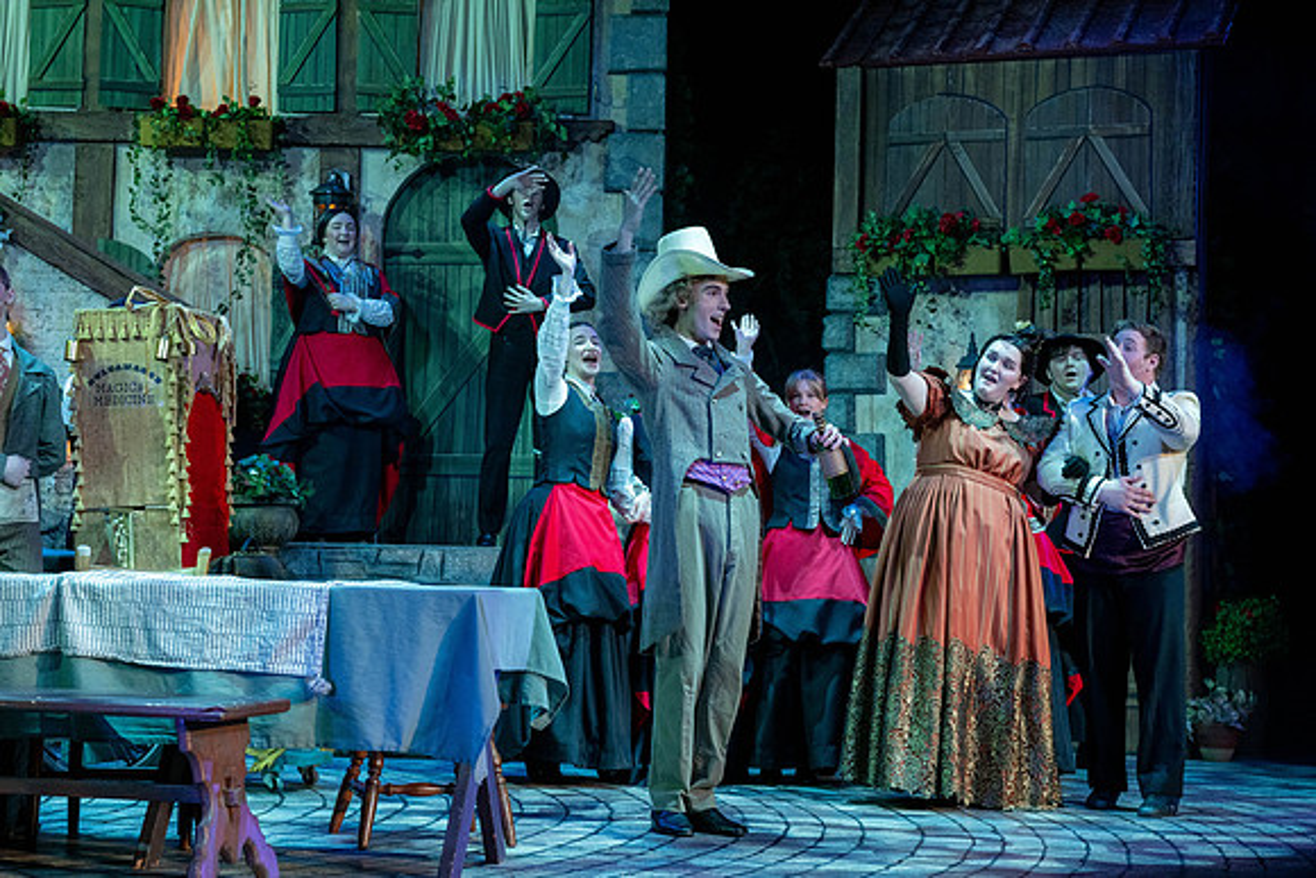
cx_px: 658
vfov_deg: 19.5
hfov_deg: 28.8
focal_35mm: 70
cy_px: 439
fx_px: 2559
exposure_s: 1/160
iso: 1600
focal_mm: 70
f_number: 5.6
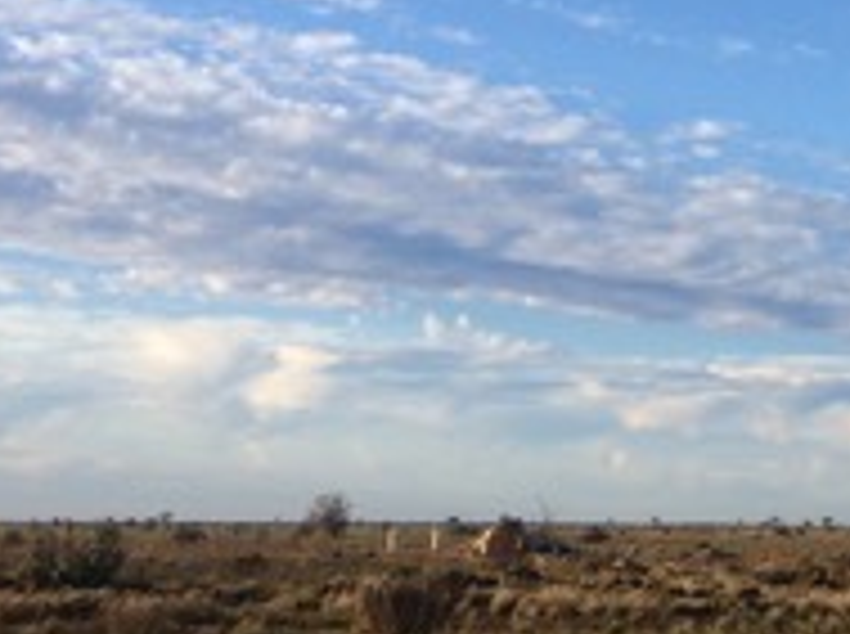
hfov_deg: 22.4
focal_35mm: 80
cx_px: 1048
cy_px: 27
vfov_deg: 18.0
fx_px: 1961
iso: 32
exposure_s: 1/1368
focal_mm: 4.15
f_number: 2.2
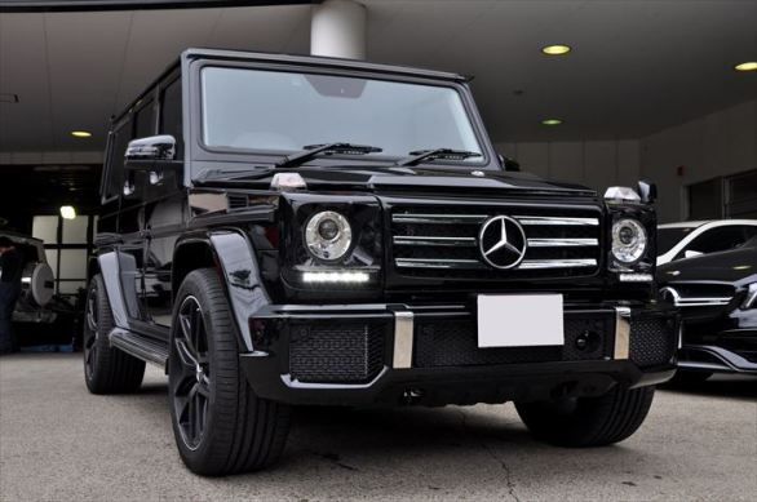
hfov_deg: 41.2
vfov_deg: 28.0
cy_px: 251
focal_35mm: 48
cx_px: 378
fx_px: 1008
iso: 200
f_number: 11
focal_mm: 32
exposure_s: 1/125
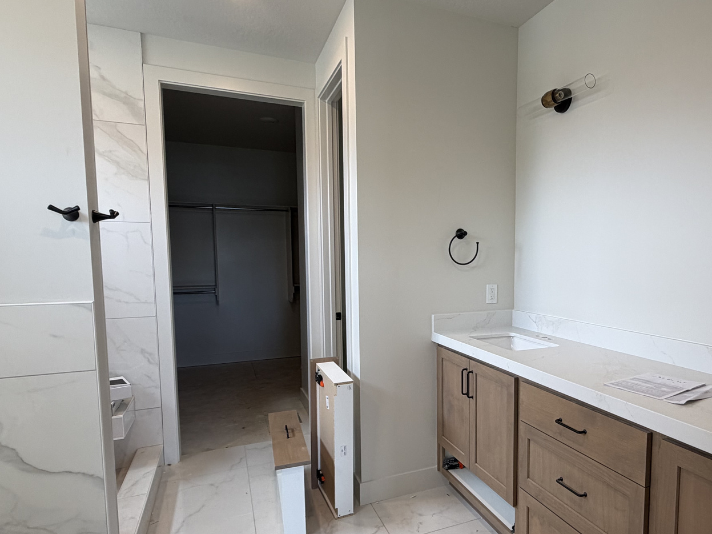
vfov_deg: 58.7
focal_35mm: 23
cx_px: 452
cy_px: 297
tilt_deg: -5.1
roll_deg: +0.5
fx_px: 473
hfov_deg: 72.5
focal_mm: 2.22
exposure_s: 1/120
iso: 100
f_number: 2.2
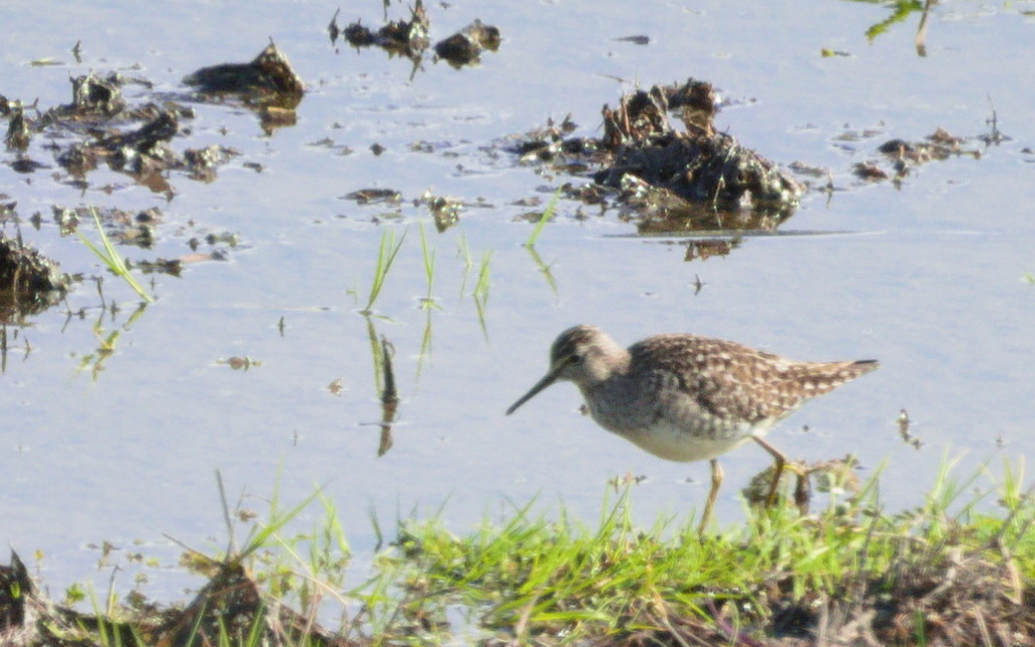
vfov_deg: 2.1
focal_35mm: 614
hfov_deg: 3.4
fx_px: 17315
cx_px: 518
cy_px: 326
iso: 800
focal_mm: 600
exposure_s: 1/500
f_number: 6.3
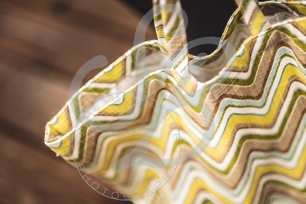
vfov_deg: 16.1
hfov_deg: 23.9
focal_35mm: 85
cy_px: 102
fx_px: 723
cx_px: 153
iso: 50
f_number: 1.8
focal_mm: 85
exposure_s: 1/400
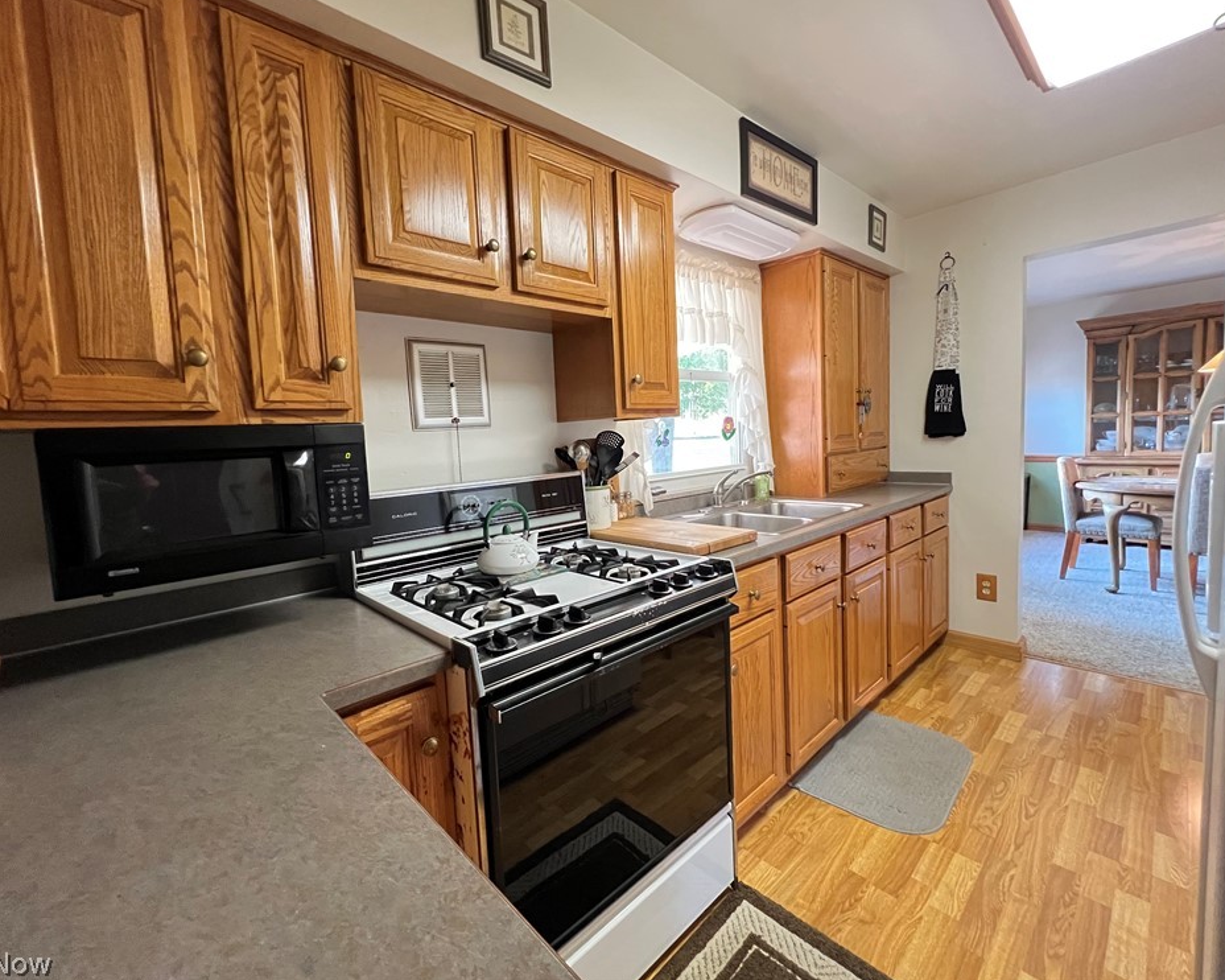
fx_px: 507
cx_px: 590
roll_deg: +3.1
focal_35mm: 14
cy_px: 478
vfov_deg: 87.9
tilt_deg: -4.3
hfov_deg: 100.7
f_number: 1.8
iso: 800
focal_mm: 1.57
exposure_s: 1/60
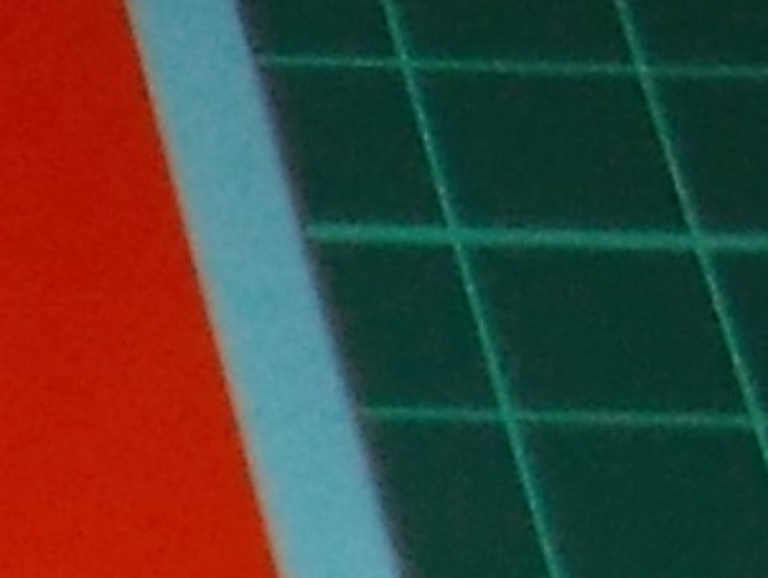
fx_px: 4840
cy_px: 1492
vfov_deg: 6.4
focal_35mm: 218
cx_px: -1597
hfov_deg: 7.8
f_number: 3.3
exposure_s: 1/30
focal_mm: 4.1
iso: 200
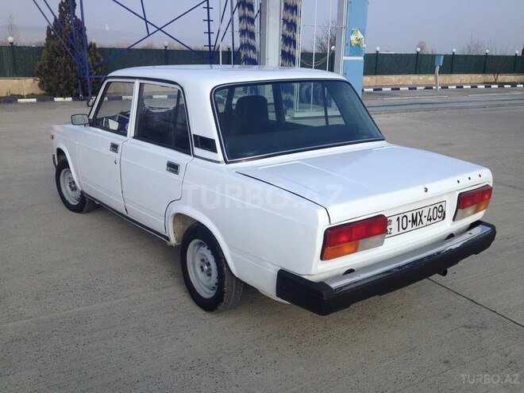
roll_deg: +0.5
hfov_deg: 52.6
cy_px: 196
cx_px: 262
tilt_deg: -17.1
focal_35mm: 35
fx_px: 530
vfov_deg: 40.7
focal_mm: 4.28
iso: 50
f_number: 2.4
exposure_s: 1/1255
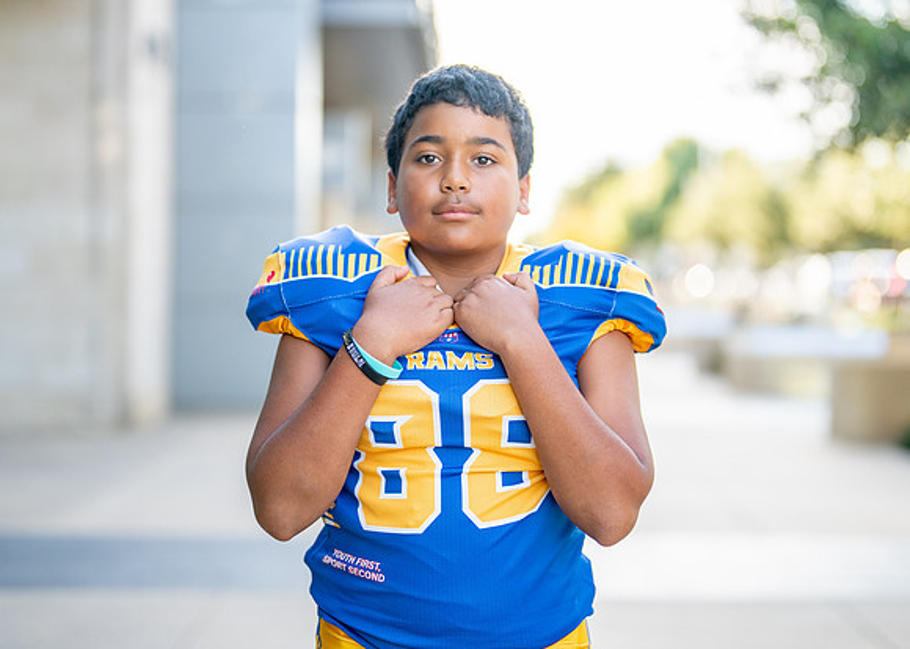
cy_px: 285
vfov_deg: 22.2
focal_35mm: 64
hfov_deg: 30.7
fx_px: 1657
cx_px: 469
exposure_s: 1/2000
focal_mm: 50
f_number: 1.2
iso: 200
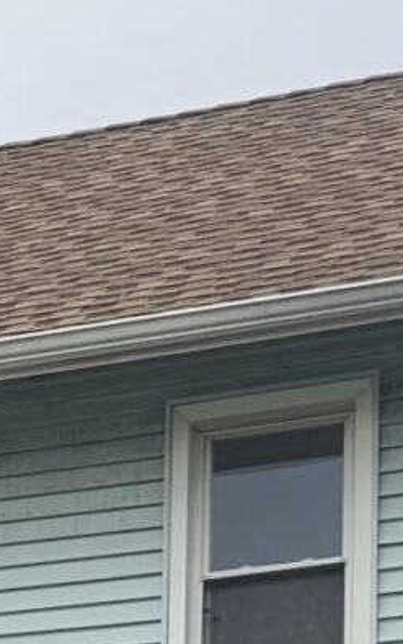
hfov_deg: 7.9
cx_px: 44
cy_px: 1027
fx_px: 2898
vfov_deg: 12.0
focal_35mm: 165
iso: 80
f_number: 1.78
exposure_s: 1/1901
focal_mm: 6.76
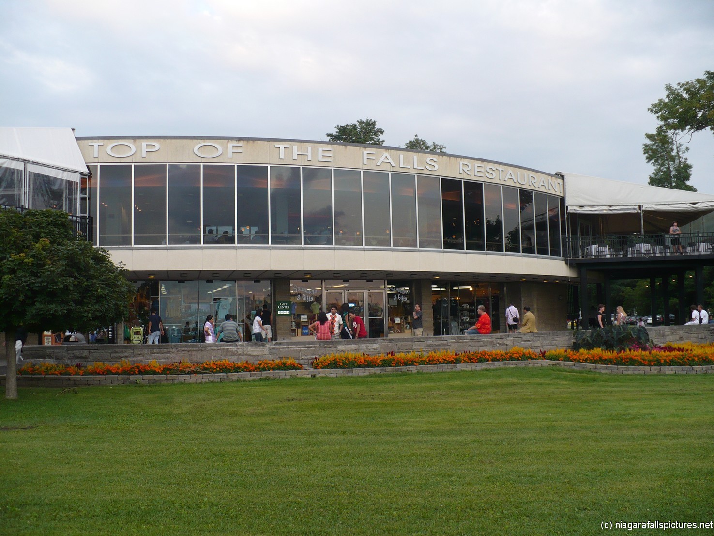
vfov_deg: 38.7
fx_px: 763
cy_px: 268
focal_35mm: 37
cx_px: 357
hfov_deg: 50.1
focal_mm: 6.1
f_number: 2.8
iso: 100
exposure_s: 1/125
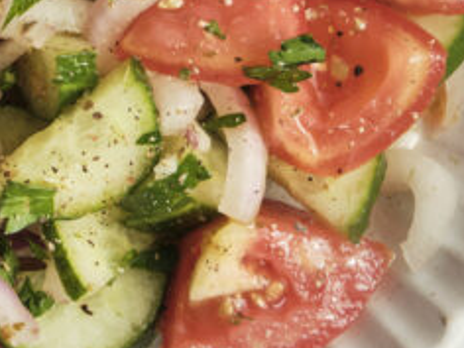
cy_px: -55
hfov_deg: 7.5
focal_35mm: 263
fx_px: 3525
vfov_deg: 5.6
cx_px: -23
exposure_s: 1/80
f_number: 9
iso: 200
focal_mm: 41.8
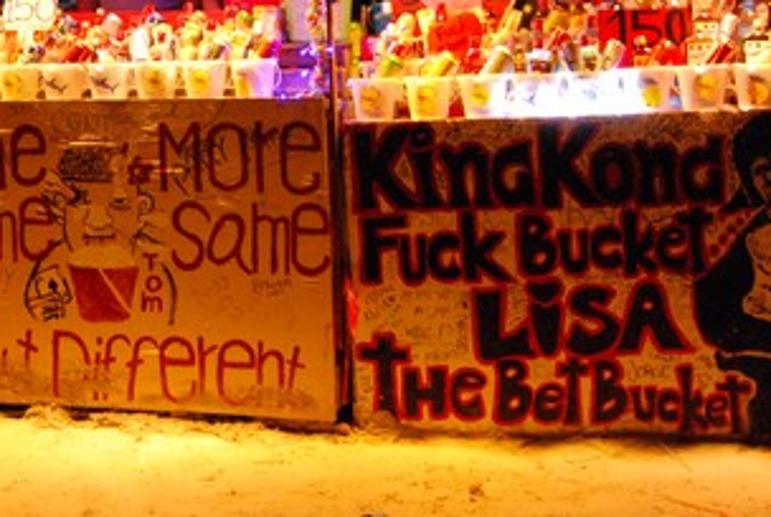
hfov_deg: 29.1
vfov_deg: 19.8
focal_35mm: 68
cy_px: 58
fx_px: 1459
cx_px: 190
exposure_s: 1/30
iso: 1600
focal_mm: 23
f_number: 3.8
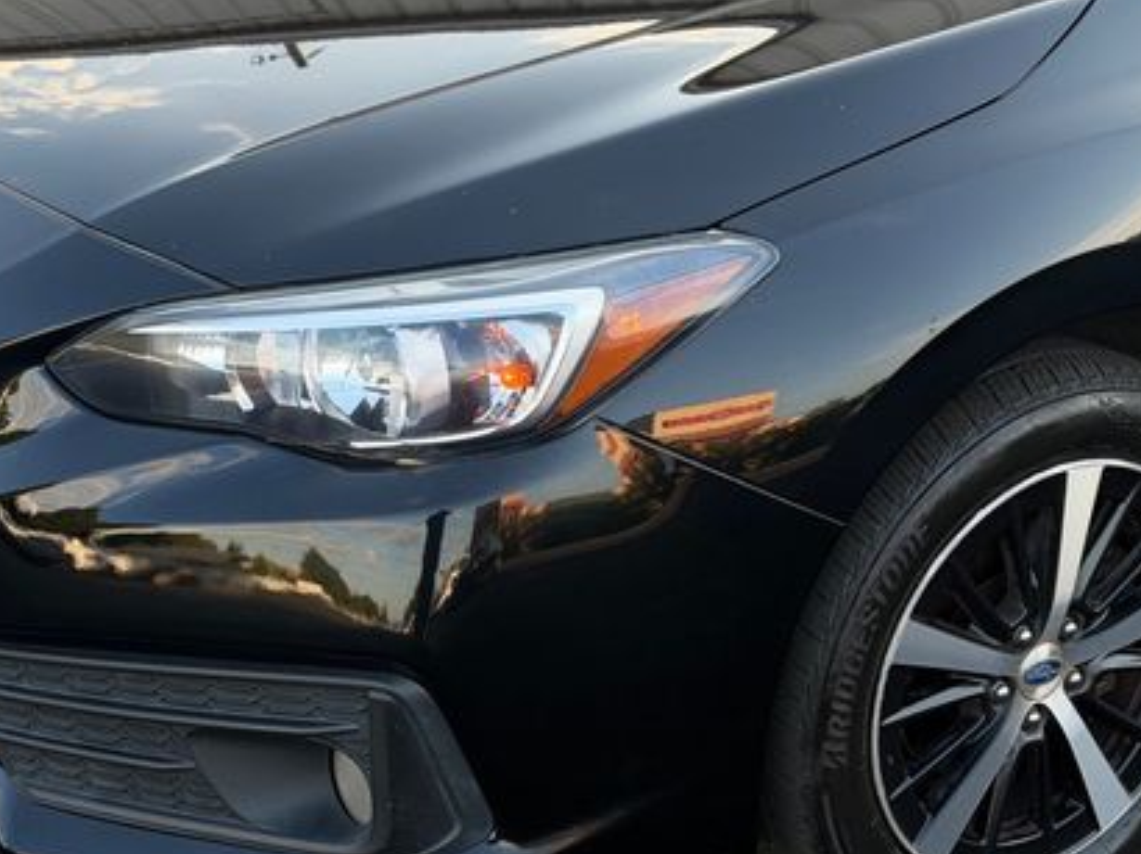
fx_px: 2471
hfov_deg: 25.9
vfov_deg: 19.6
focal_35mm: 75
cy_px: 417
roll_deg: +0.2
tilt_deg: -20.8
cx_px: 417
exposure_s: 1/294
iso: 80
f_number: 1.78
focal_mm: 6.76
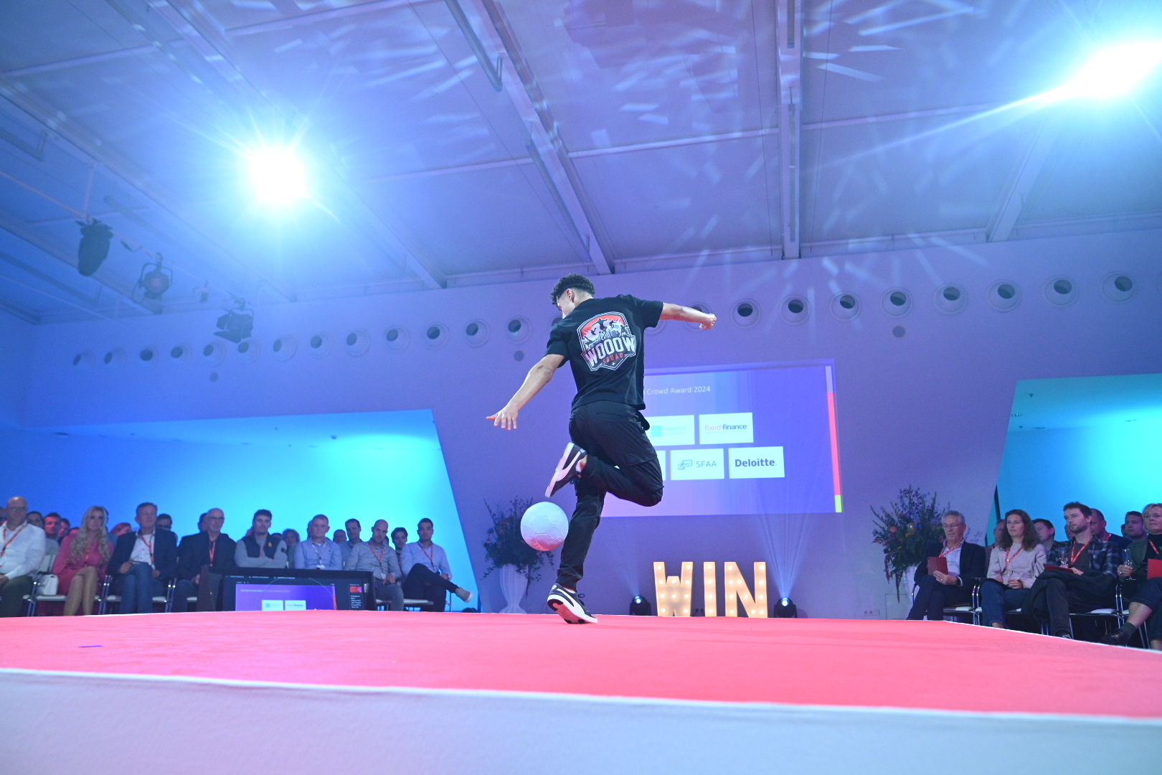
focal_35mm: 24
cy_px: 388
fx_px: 775
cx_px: 581
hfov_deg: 73.7
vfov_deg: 53.1
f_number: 4
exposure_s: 1/500
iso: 3200
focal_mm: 24
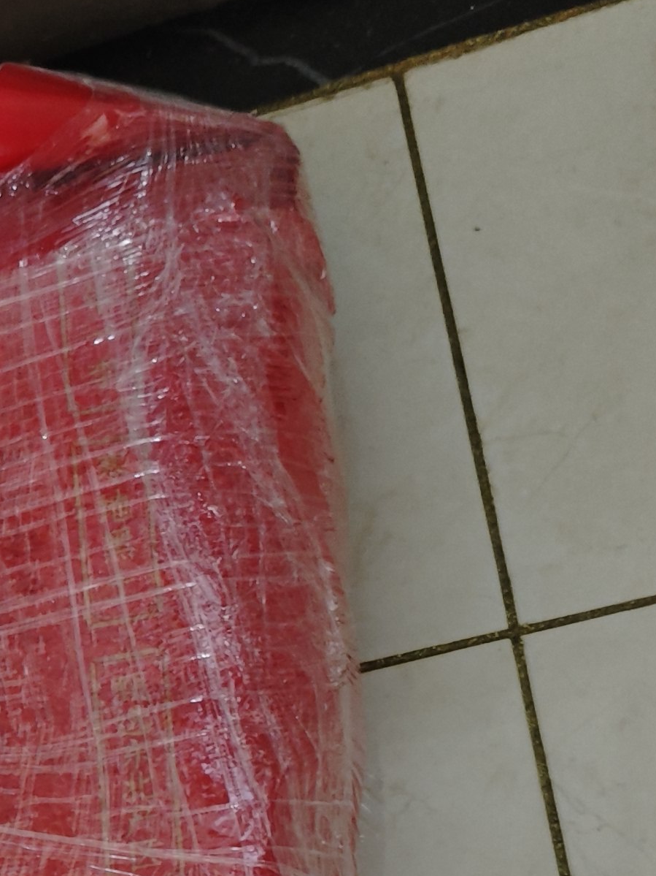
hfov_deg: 16.6
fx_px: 2072
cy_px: 1118
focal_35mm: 82
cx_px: -280
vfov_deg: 21.7
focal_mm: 5.93
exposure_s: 1/25
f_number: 1.6
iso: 800
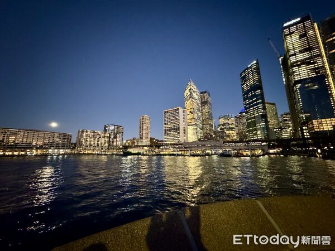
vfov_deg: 85.7
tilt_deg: +11.5
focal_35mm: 14
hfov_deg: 102.1
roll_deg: +0.1
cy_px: 126
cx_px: 168
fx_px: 135
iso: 1600
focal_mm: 2.22
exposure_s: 1/37
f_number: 2.2
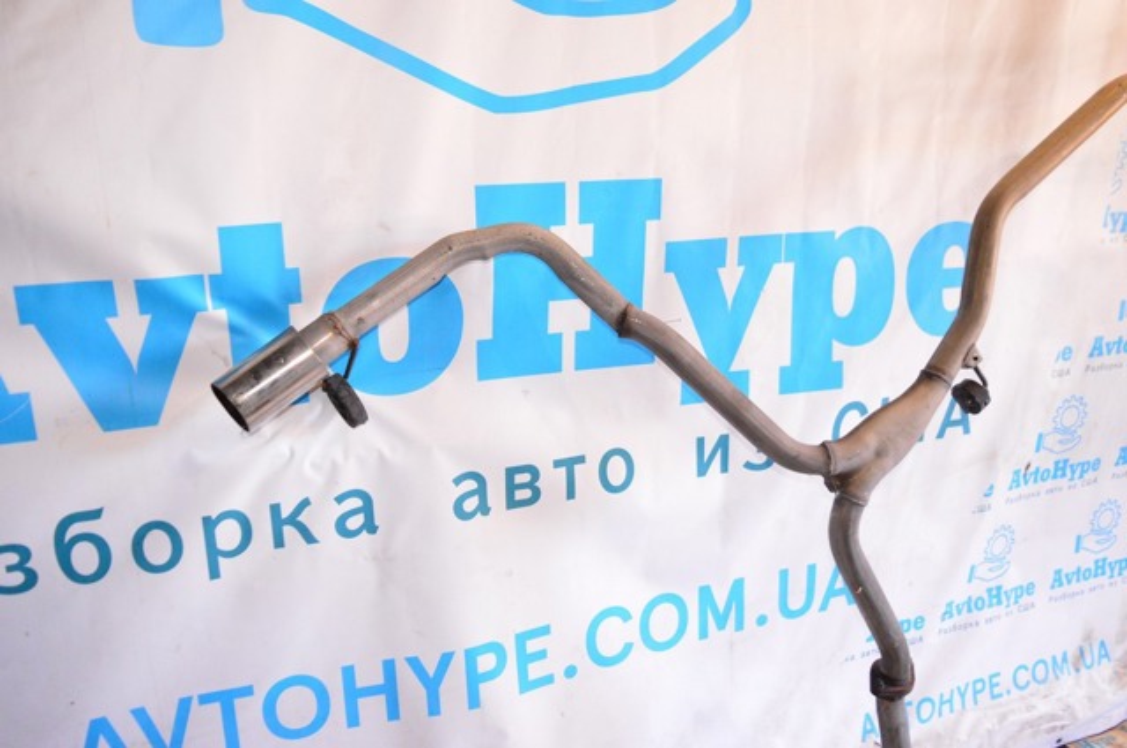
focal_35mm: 30
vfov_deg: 43.5
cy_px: 374
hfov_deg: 62.0
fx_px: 938
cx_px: 564
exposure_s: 1/200
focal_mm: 20
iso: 3200
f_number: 3.5
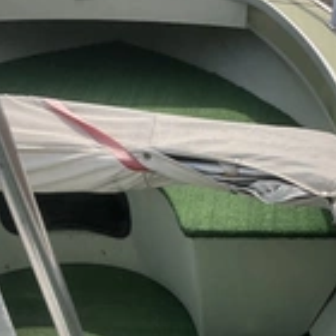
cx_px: 266
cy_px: 322
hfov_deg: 23.3
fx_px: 802
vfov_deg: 22.9
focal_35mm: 73
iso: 25
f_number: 1.8
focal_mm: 3
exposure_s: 1/2427
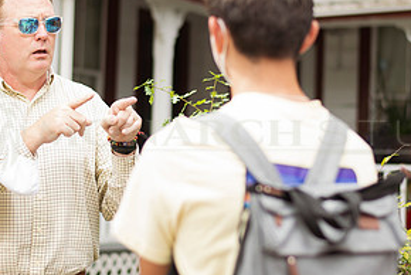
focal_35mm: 105
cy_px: 133
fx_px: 1200
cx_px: 237
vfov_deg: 13.1
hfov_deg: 19.4
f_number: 2
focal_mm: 50
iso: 31
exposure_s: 1/250
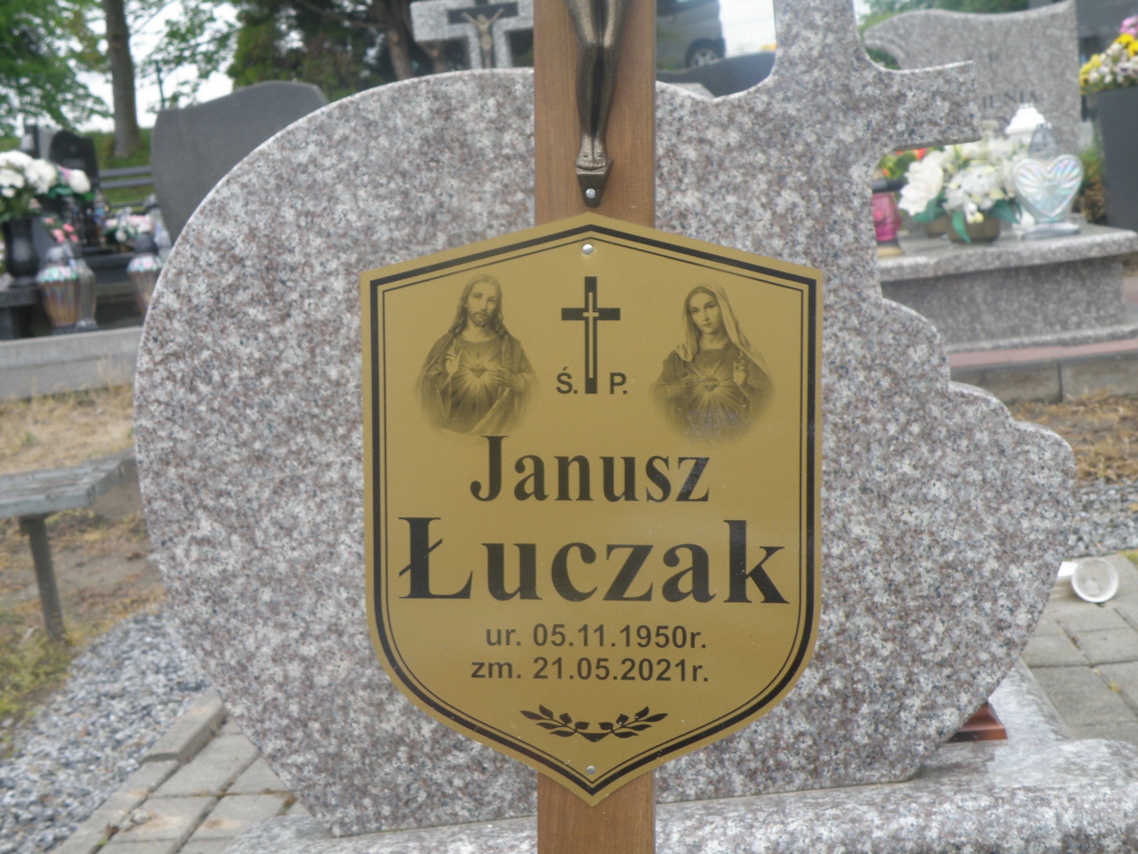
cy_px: 427
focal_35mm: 69
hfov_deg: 28.2
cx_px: 569
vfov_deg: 21.3
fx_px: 2268
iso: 64
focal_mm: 12.24
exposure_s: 1/125
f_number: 5
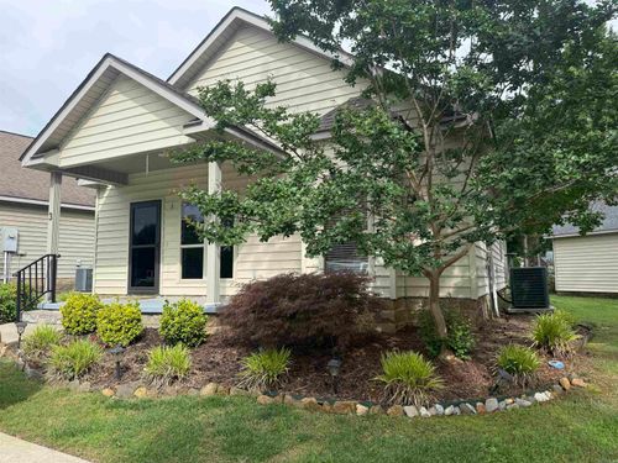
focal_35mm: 24
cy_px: 232
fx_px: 428
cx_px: 309
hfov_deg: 71.6
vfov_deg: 56.8
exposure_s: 1/1901
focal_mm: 6.76
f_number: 1.78
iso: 100
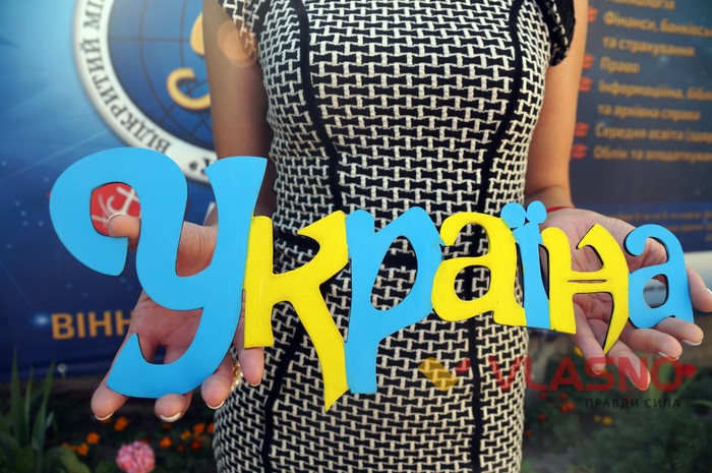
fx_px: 593
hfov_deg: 62.0
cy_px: 236
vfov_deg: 43.5
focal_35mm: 30
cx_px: 356
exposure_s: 1/250
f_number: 4.5
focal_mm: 20
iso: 100
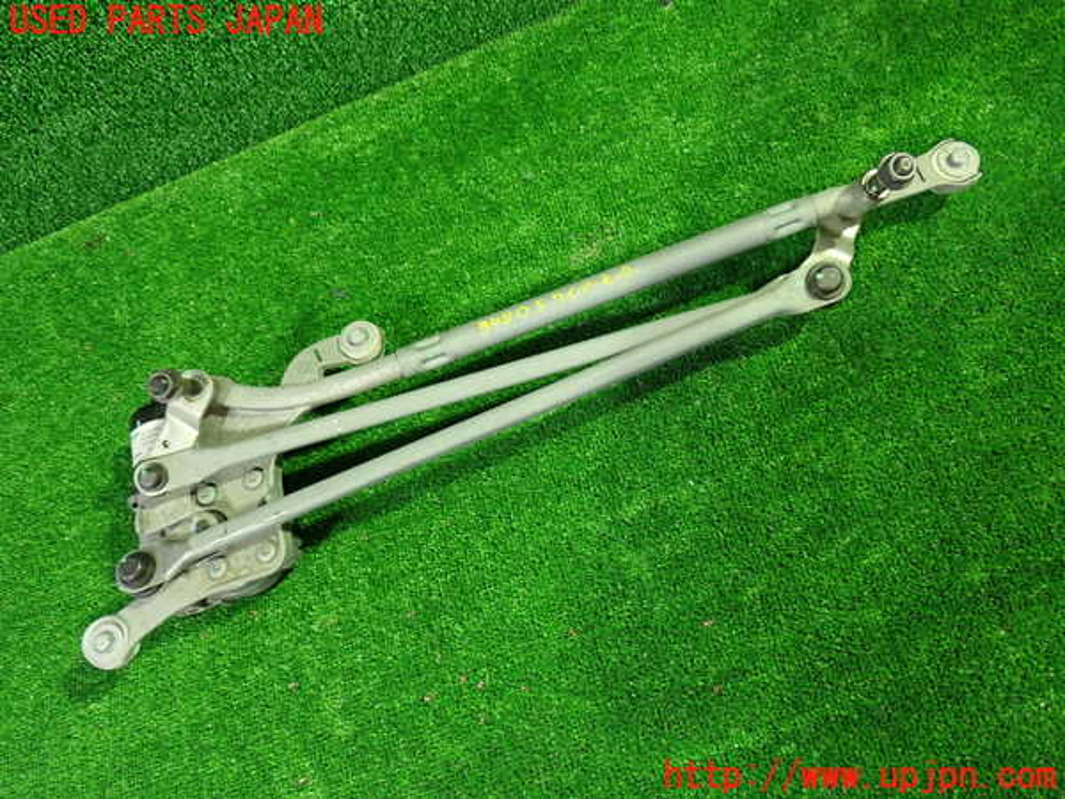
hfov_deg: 60.0
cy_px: 400
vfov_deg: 46.8
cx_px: 532
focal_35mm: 30
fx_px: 923
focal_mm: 5.4
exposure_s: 1/30
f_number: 2.3
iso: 640
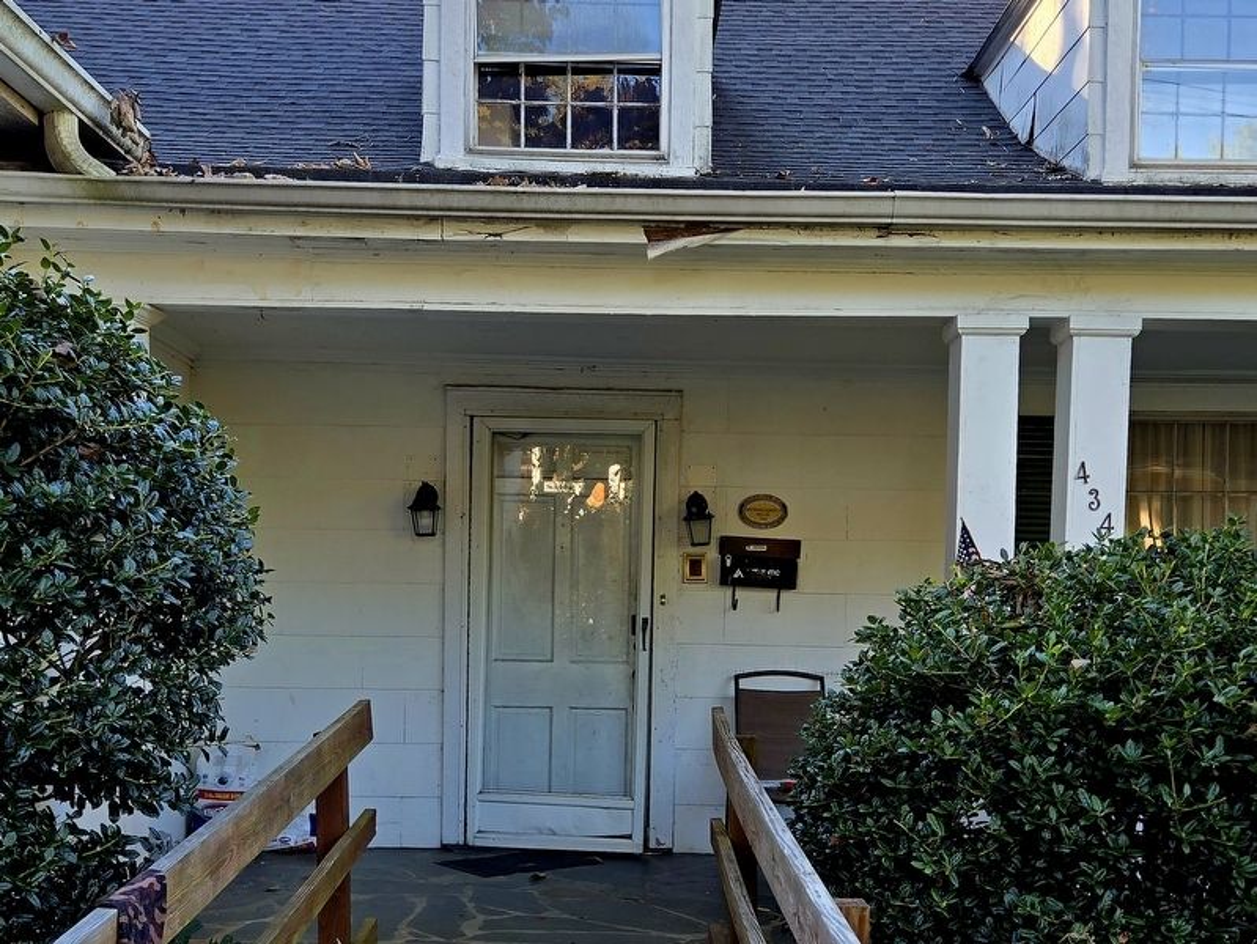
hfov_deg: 73.9
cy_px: 472
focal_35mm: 23
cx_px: 628
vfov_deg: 58.9
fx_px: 836
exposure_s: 1/182
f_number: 1.8
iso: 40
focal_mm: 5.4
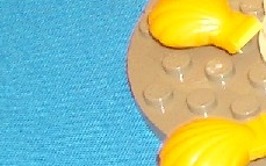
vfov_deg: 4.6
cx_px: 682
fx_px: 2029
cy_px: -149
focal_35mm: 280
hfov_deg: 7.0
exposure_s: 1/60
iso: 100
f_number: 2.6
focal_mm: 5.8
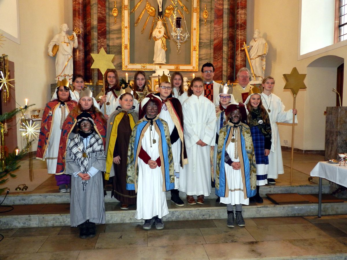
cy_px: 130
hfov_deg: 63.4
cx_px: 174
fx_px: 281
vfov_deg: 49.7
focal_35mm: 28
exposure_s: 1/30
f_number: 3.6
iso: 200
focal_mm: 5
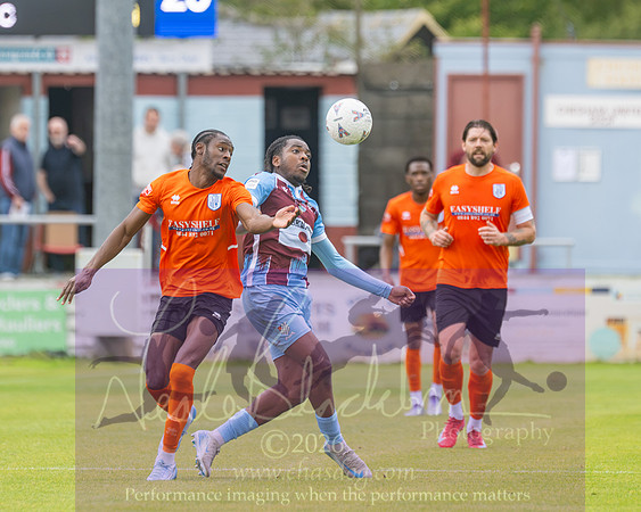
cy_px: 231
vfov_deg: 2.6
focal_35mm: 592
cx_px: 293
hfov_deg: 3.3
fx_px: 11225
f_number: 2.8
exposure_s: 1/1250
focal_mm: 270
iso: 640
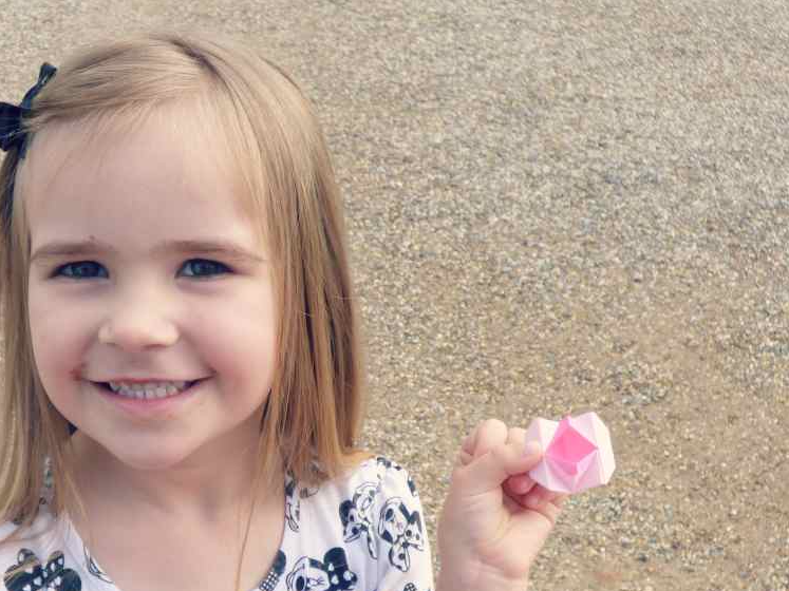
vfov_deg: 31.5
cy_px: 456
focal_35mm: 45
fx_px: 1026
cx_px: 225
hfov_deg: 41.2
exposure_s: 1/400
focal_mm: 4.83
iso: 100
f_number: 3.2
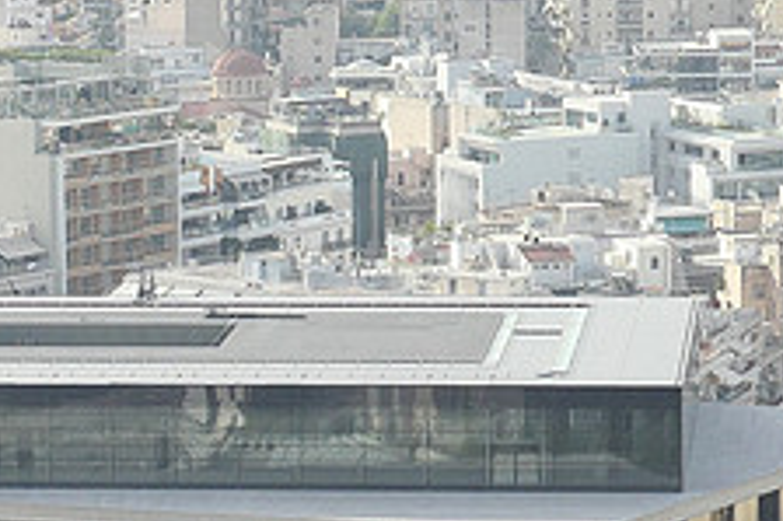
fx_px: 4564
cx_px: 140
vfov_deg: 6.5
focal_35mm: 210
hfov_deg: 9.8
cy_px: 523
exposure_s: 1/1000
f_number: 4.4
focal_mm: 19.8
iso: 400
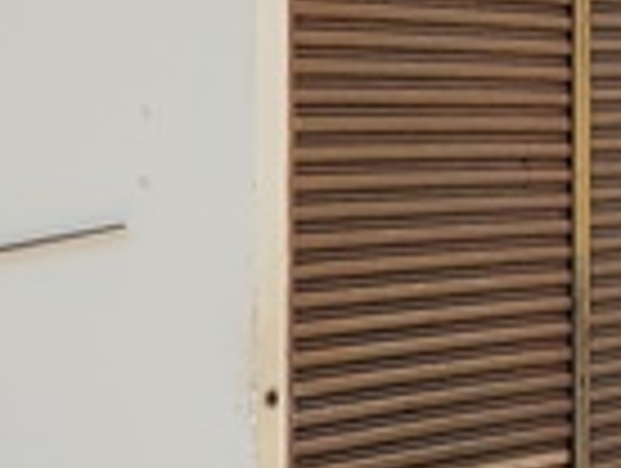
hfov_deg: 10.5
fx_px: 3379
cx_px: 508
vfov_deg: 7.9
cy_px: -81
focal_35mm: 188
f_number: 1.8
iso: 40
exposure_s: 1/2945
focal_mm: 5.4
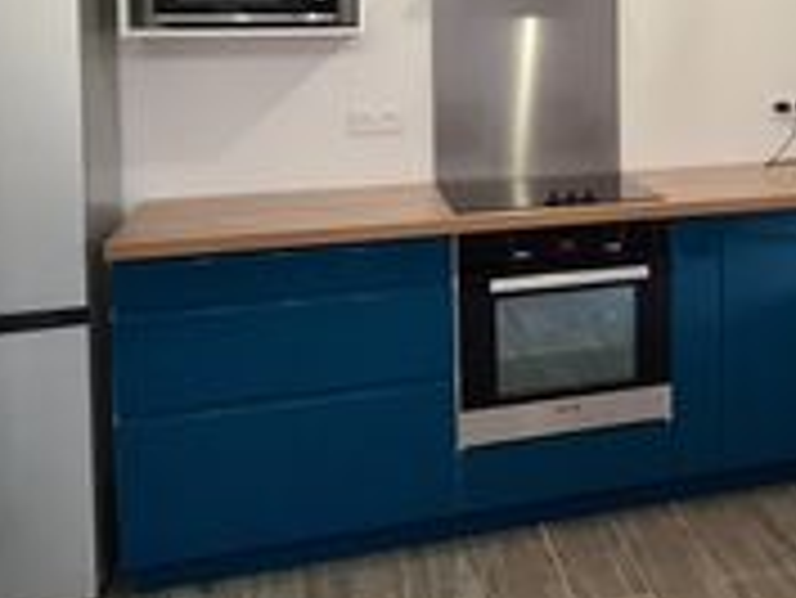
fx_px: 1012
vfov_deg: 31.4
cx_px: 742
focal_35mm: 44
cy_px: 58
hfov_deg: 39.3
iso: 320
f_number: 2.2
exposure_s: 1/50
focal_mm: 2.22
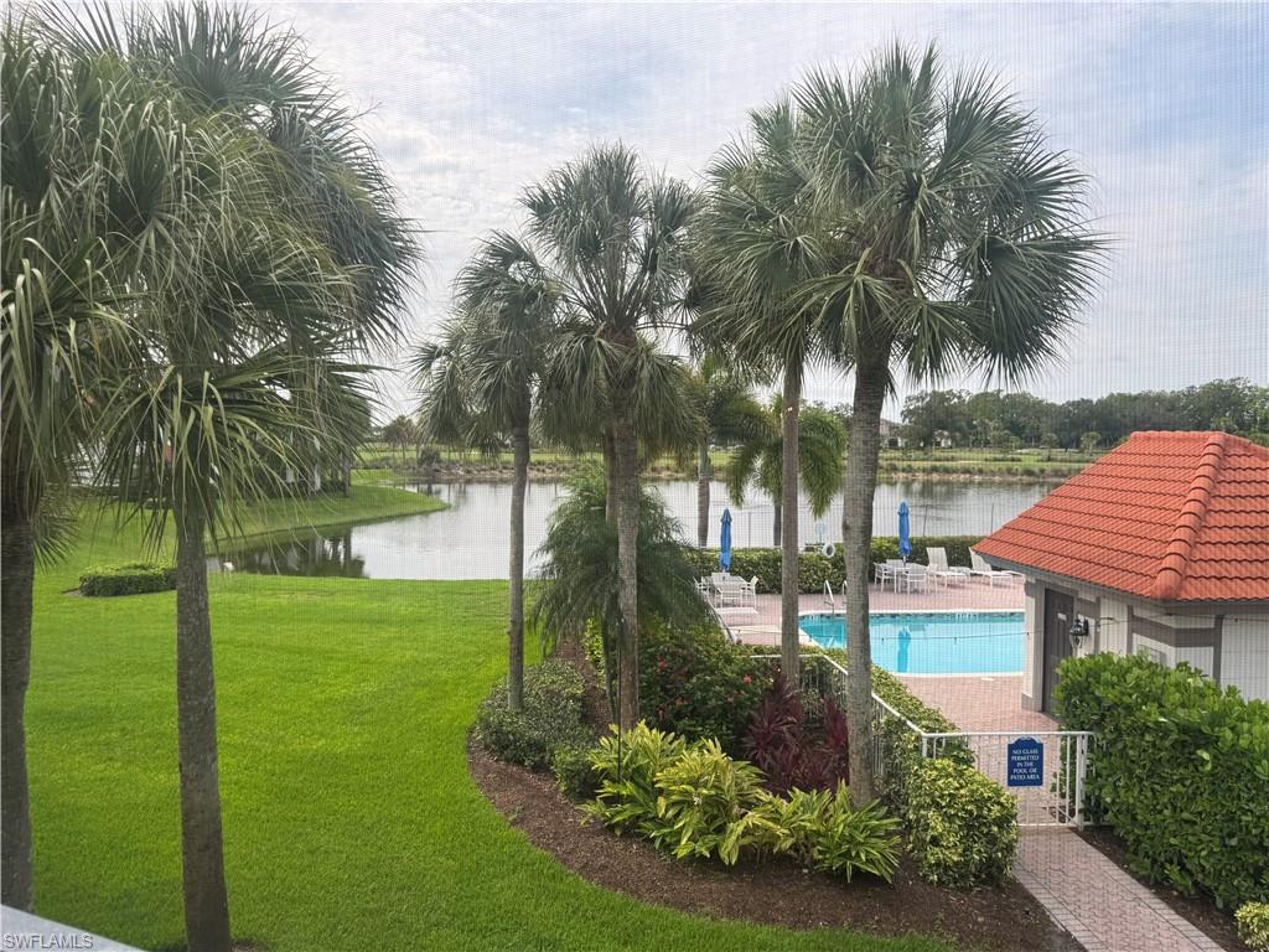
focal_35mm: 24
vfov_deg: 56.8
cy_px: 476
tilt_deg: -3.2
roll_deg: -0.2
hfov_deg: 71.6
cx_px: 634
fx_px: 880
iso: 80
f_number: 1.78
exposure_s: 1/553
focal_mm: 6.76
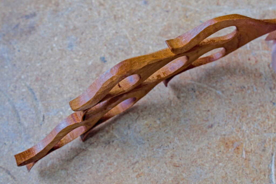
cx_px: 138
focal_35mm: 46
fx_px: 353
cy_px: 91
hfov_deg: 42.8
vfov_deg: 29.2
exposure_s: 1/60
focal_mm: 22
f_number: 4
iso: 100
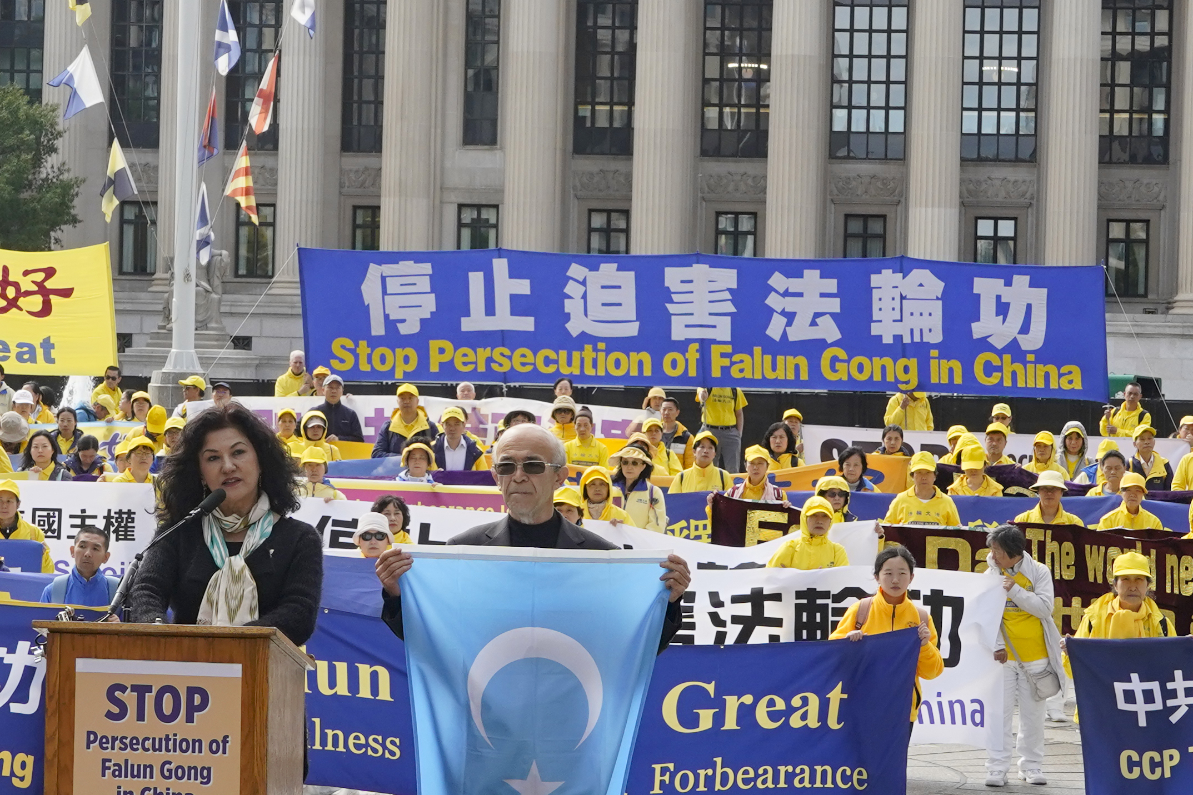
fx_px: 3645
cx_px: 446
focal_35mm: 110
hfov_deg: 18.6
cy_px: 397
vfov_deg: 12.5
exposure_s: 1/400
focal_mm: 40
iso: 640
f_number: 10
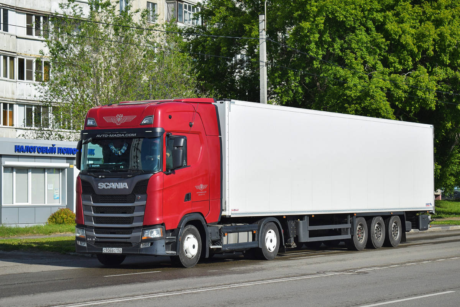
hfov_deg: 24.6
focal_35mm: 82
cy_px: 154
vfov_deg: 16.6
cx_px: 230
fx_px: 1054
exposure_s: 1/1000
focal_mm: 55
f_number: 6.3
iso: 200
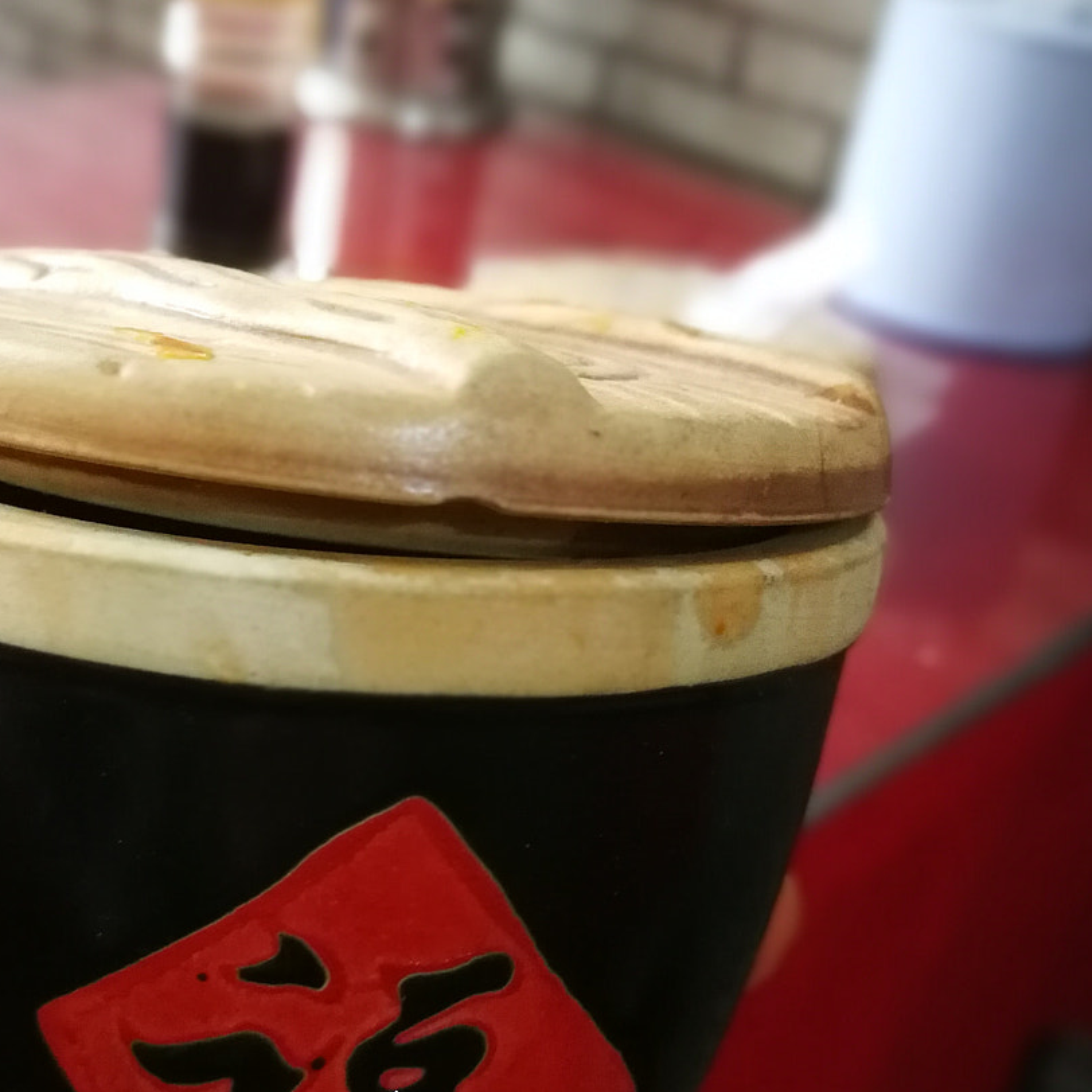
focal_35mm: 47
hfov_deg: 35.6
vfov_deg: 36.0
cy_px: 635
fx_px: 1677
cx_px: 335
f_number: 4
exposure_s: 1/20
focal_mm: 3.95
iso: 500
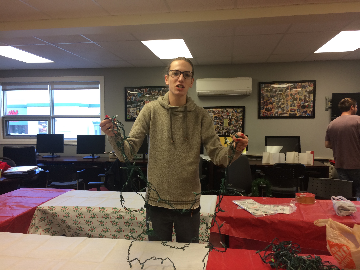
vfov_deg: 48.2
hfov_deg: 61.7
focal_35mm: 29
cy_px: 135
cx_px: 180
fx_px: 302
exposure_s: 1/40
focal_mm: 4.15
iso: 40
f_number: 2.2
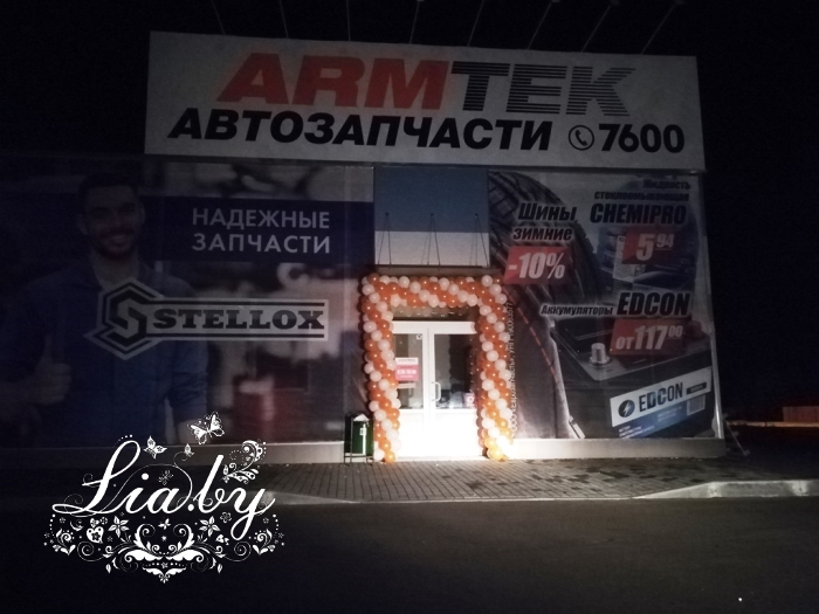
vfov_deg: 53.1
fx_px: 615
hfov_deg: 67.3
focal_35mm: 26
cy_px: 307
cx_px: 410
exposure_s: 1/14.3
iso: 3200
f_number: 2.2
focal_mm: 3.83
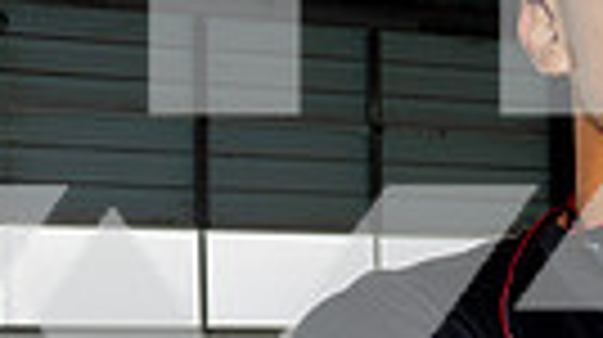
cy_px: 426
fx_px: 2028
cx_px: 428
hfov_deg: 16.8
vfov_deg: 9.4
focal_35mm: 127
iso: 1000
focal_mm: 28
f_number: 8
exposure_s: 1/250
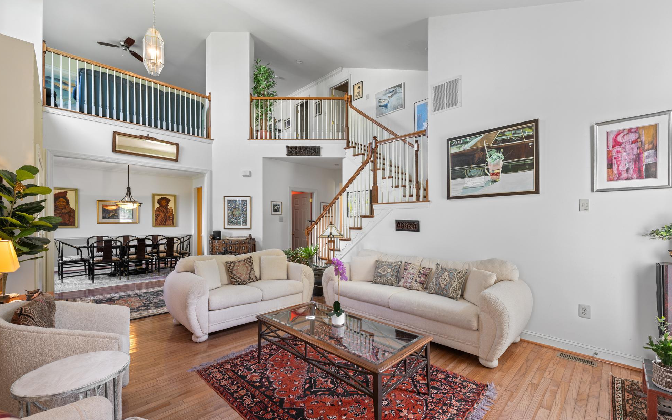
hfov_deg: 101.5
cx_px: 344
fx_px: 275
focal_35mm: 15
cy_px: 222
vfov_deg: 74.7
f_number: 7.1
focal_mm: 14
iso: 250
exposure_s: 1/5
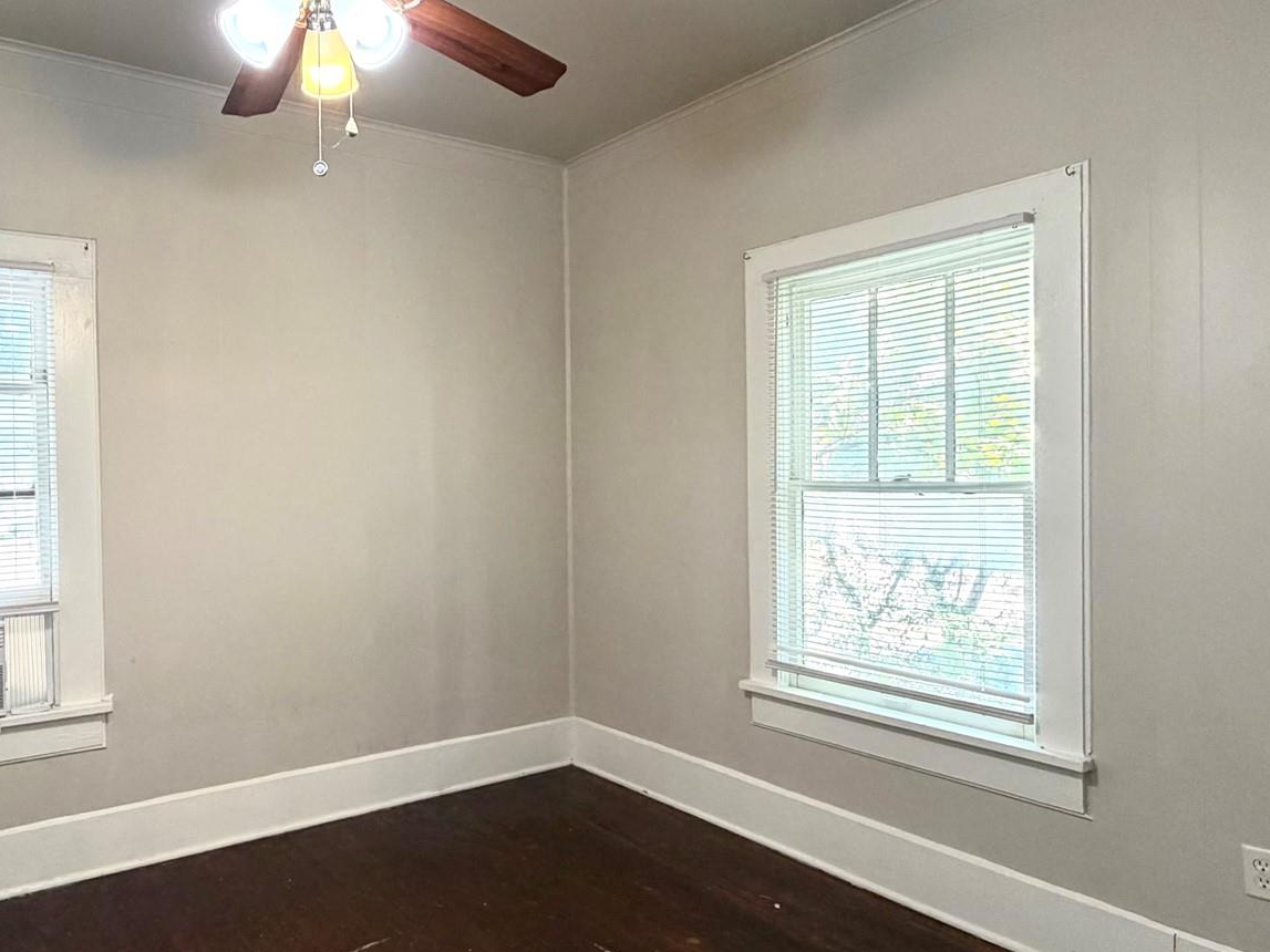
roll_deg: +0.8
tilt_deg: -1.3
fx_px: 917
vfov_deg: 54.9
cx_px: 454
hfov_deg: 68.0
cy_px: 478
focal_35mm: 25
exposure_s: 1/60
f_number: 2.2
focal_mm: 2.22
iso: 200
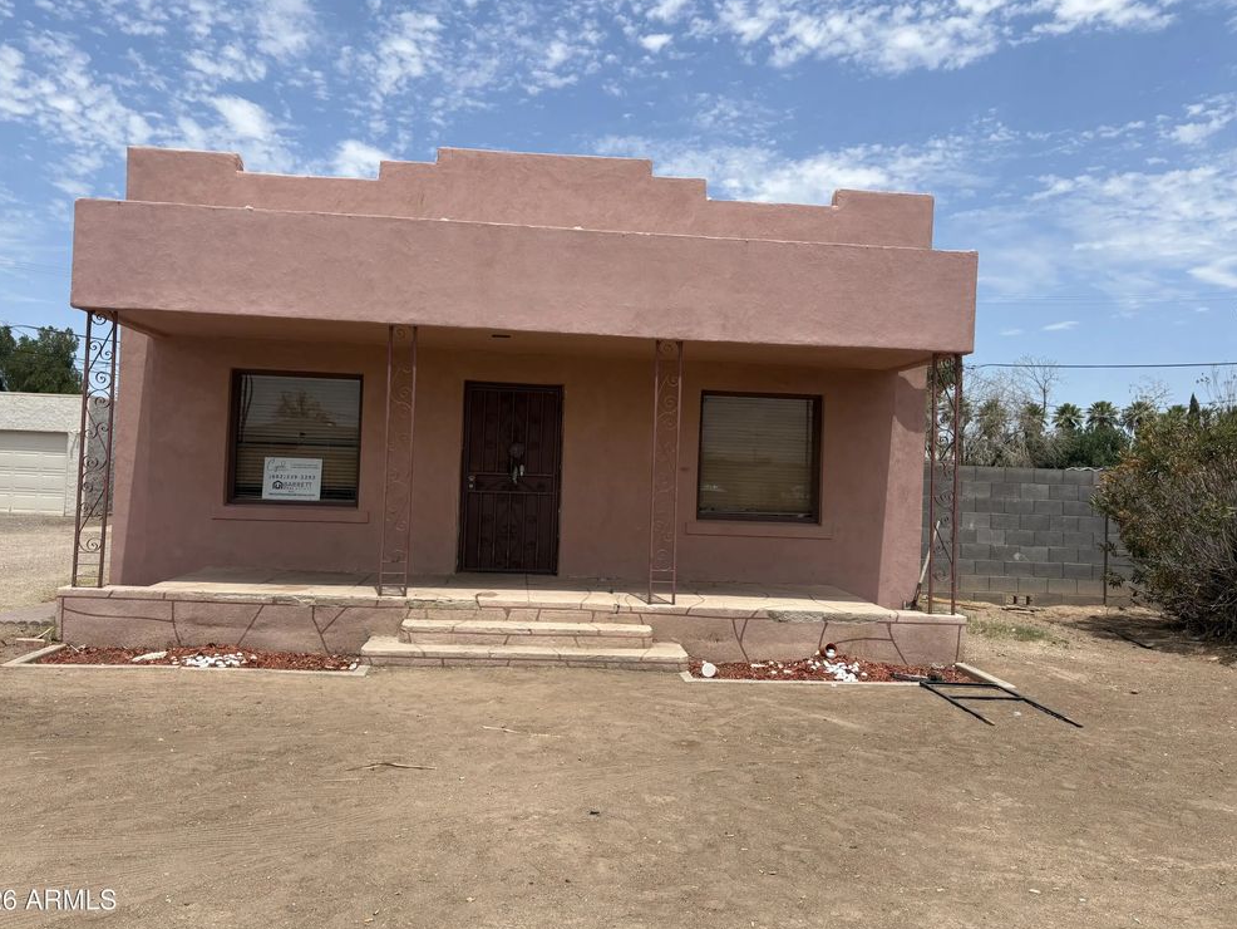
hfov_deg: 65.3
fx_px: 965
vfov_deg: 51.4
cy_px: 462
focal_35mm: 27
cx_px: 597
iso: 50
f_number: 1.6
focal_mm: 5.96
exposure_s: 1/4329
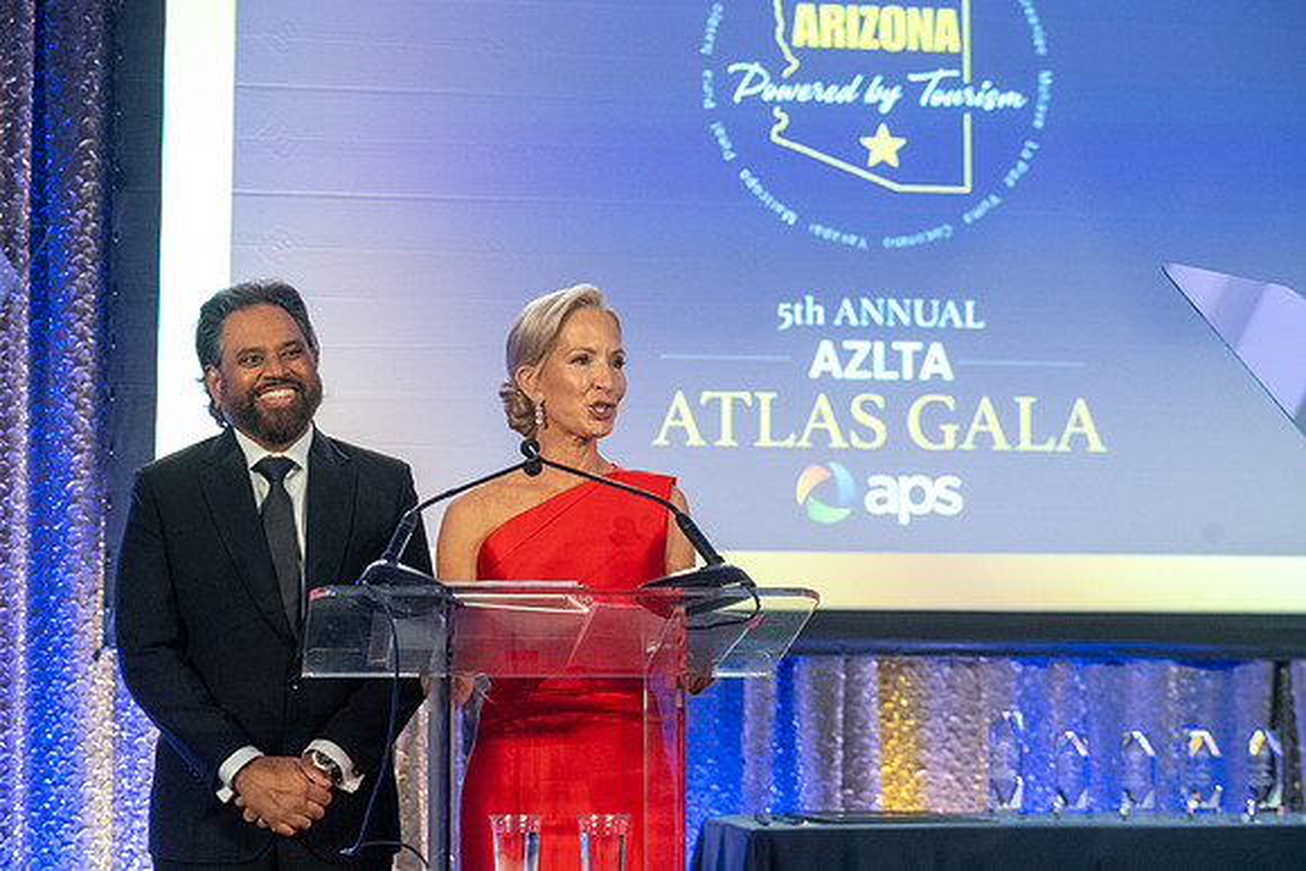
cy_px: 436
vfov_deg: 18.2
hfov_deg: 27.0
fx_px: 2721
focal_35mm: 75
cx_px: 653
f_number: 5.6
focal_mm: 75
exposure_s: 1/160
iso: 6400
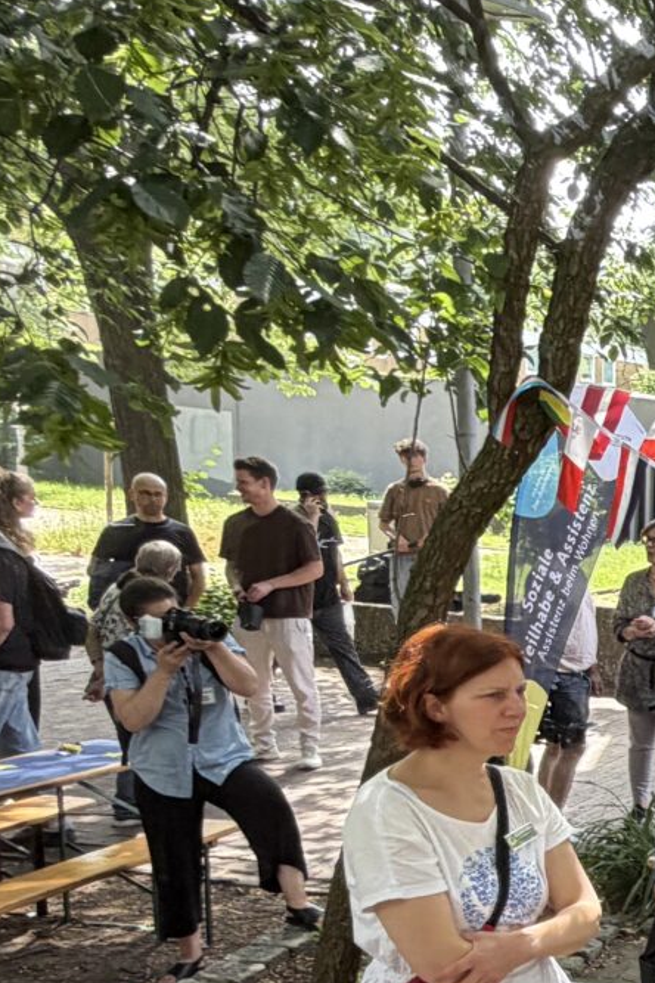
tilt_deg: -9.3
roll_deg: -3.9
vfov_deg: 34.7
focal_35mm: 56
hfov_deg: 18.1
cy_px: 760
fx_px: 1528
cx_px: 1238
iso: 80
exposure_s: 1/121
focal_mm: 2.22
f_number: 2.2
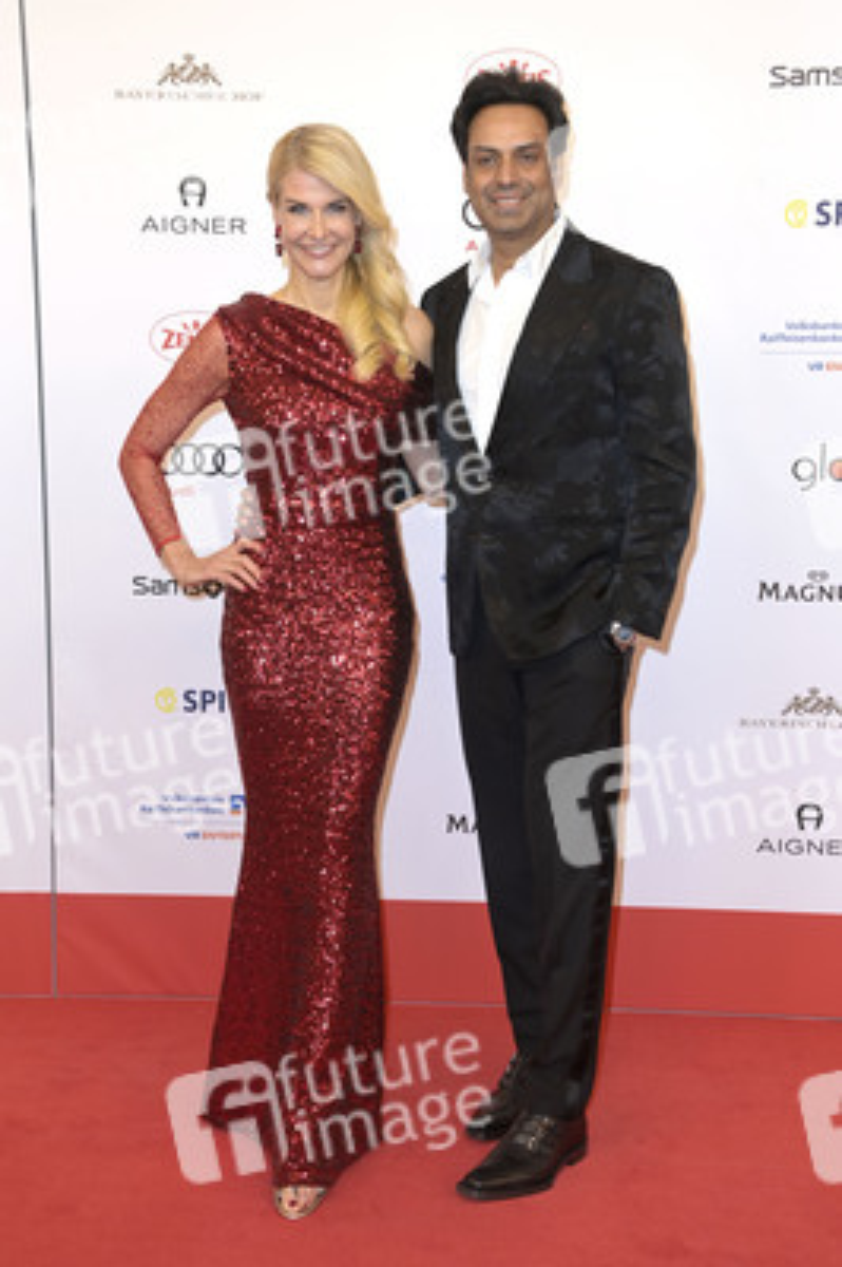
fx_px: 1757
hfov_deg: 26.9
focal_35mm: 50
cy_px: 634
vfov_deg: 39.6
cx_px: 421
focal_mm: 50
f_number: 6.3
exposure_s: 1/250
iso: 400
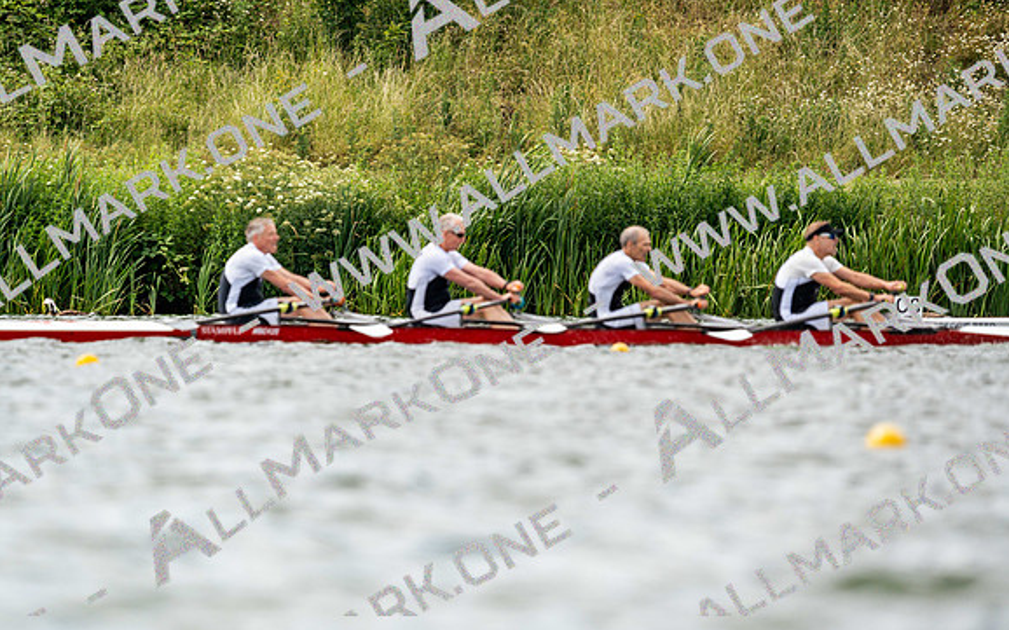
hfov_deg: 4.7
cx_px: 504
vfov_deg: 3.0
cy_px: 317
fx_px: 12179
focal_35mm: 443
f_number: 6.3
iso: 400
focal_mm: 433
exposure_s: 1/2000
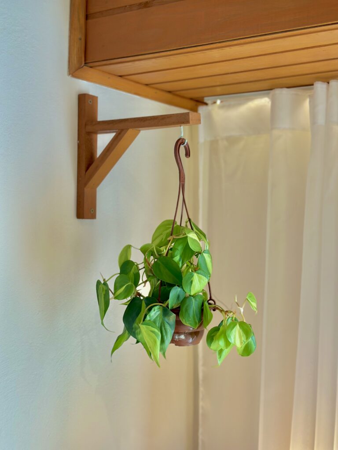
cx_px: 169
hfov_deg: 30.3
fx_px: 625
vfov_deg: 39.7
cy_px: 225
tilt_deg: +0.5
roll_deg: -1.8
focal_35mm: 48
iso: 80
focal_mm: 6.86
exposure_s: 1/134
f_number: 1.78
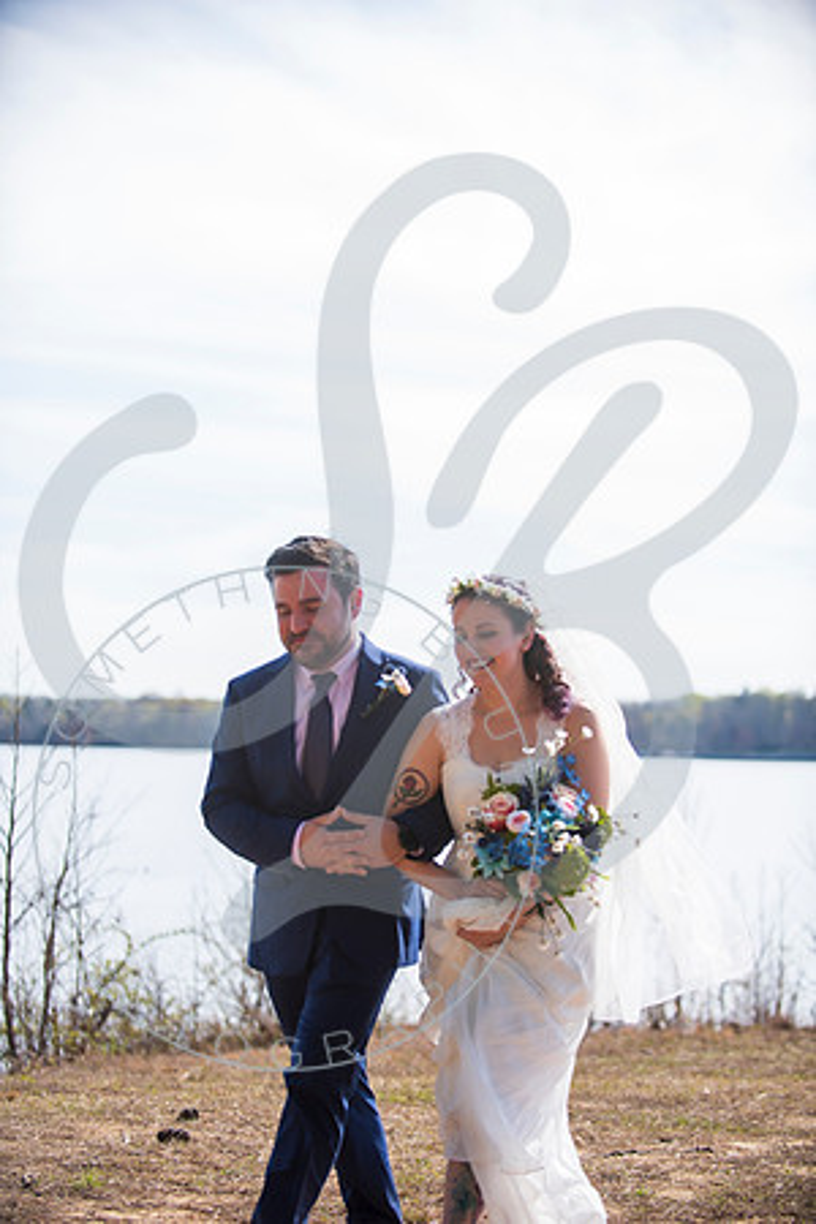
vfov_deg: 28.8
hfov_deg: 19.5
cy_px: 612
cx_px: 408
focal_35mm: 70
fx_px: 2380
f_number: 2.8
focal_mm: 70
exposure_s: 1/800
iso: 100
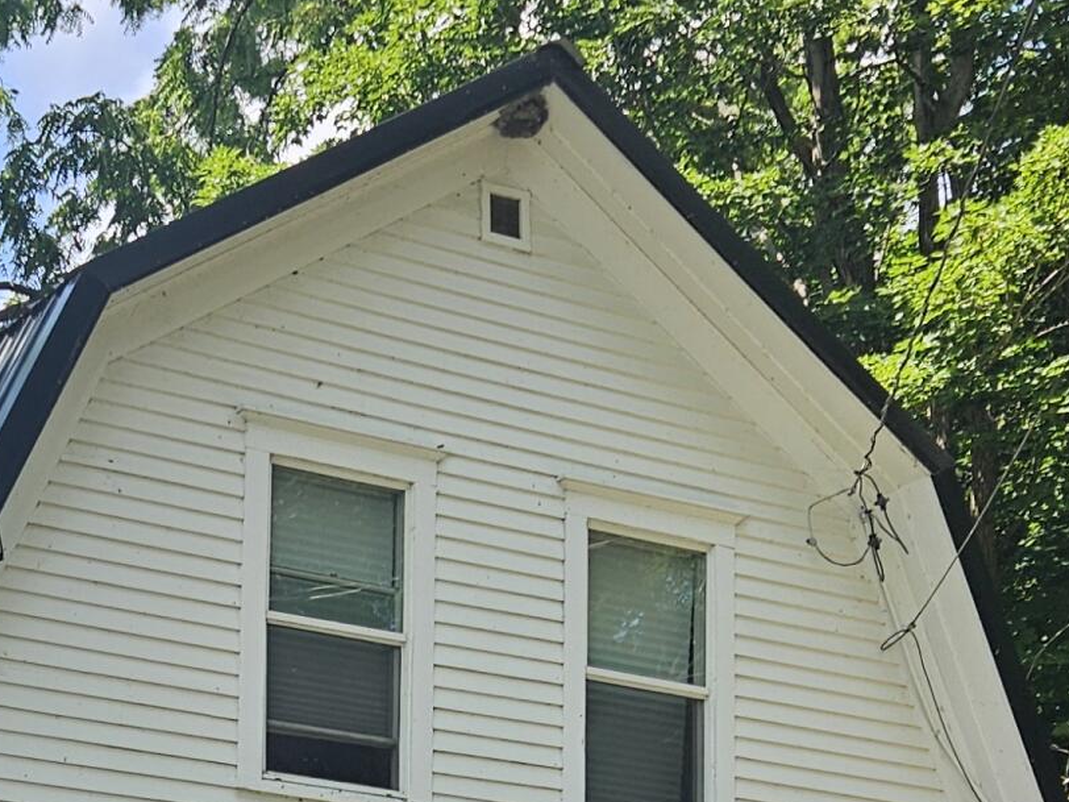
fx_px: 2625
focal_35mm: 85
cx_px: 82
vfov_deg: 16.5
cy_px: 1007
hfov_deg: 22.4
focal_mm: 5.4
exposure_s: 1/694
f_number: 1.8
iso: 25
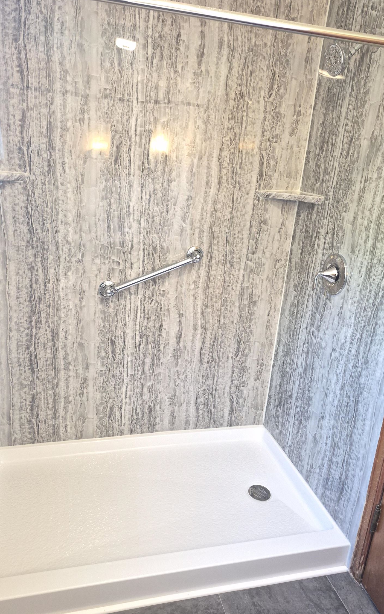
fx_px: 419
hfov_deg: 49.2
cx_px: 174
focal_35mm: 25
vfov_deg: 72.5
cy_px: 302
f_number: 1.8
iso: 640
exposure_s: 1/120
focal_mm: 5.4
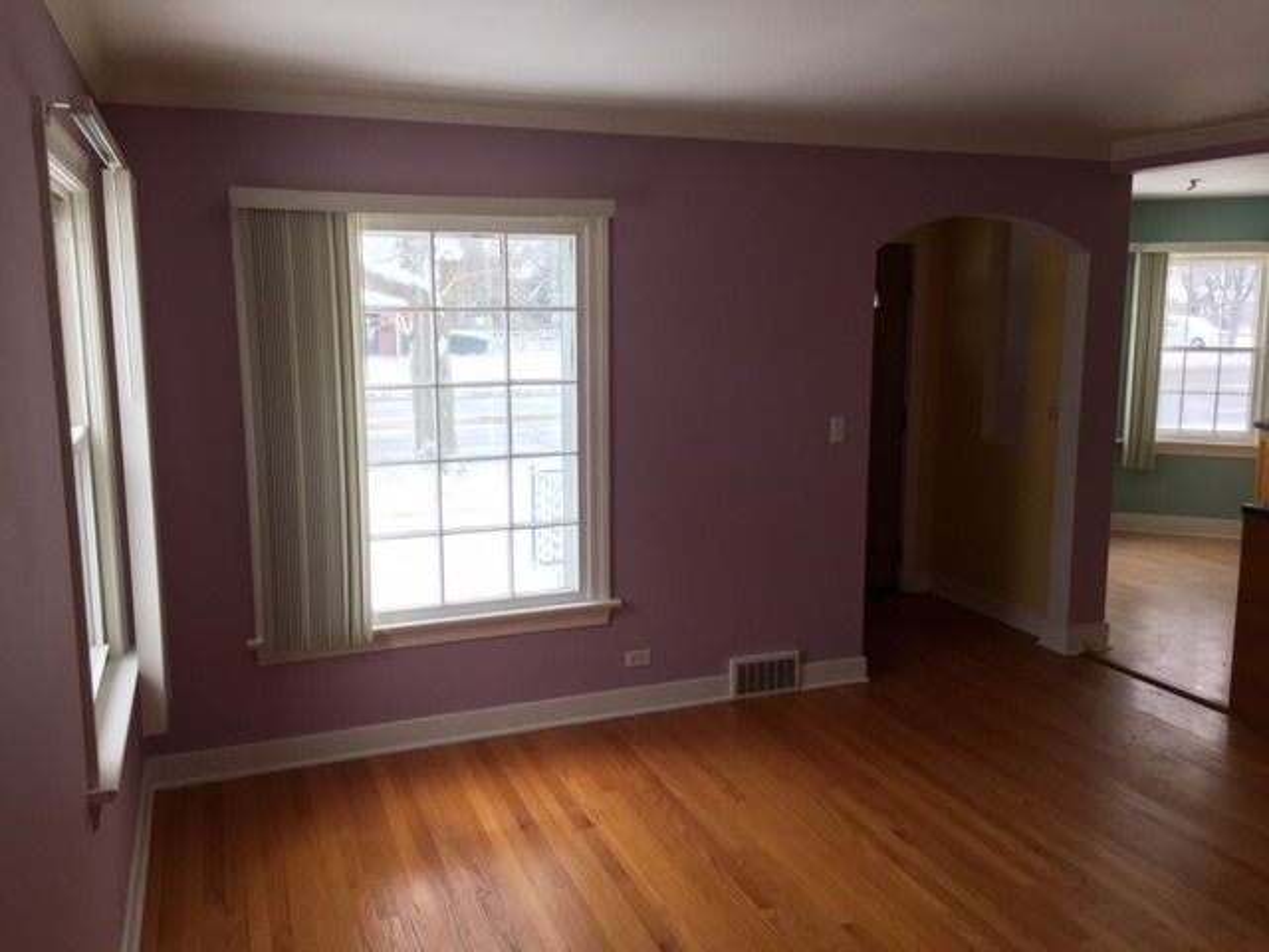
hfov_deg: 61.7
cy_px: 476
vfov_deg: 48.2
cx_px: 634
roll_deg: +0.2
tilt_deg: -9.3
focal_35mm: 29
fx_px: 1063
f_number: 2.2
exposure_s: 1/60
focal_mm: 4.15
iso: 32
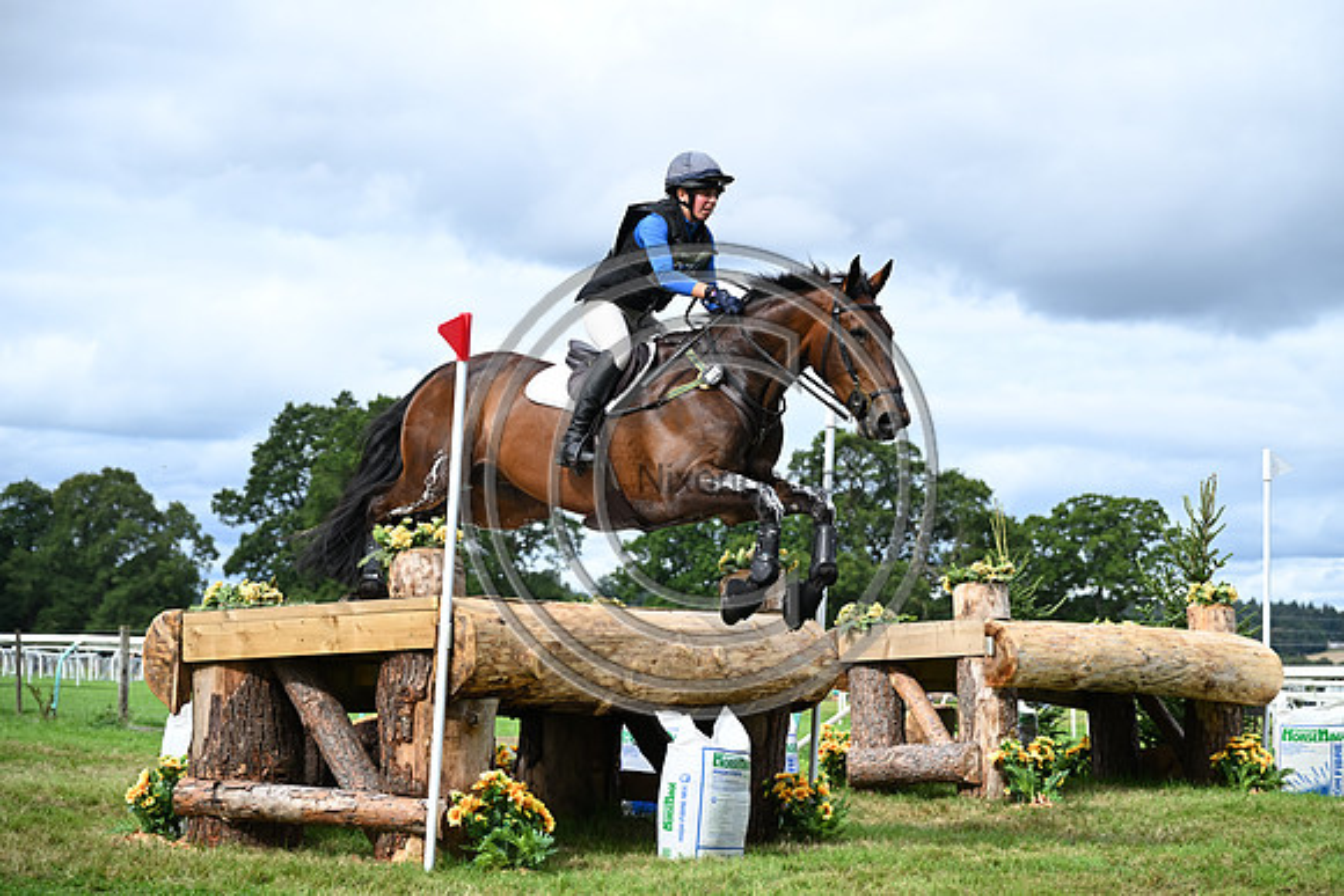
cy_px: 448
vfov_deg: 17.7
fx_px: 2875
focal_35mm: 77
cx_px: 672
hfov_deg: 26.3
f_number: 4.5
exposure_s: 1/1250
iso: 400
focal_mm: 77
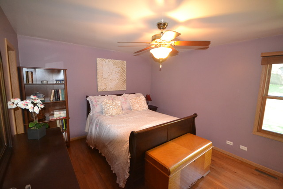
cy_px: 94
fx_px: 118
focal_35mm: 15
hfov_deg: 100.4
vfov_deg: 77.4
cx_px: 142
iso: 3200
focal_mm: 10
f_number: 4
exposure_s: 1/60
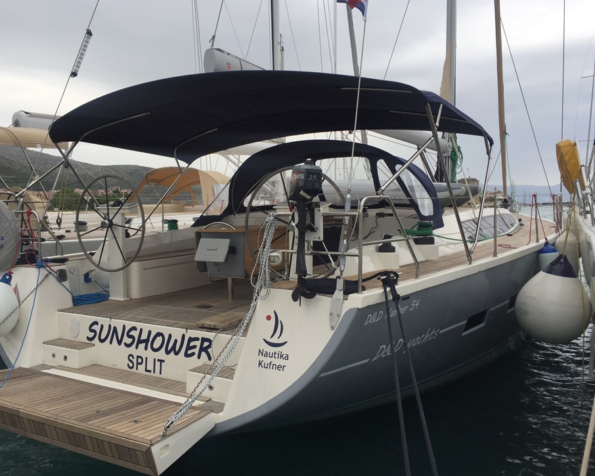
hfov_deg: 55.6
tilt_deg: -5.1
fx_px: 564
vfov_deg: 45.8
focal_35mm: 32
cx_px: 272
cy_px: 240
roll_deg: -0.2
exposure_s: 1/534
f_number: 2.2
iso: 32
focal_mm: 4.15
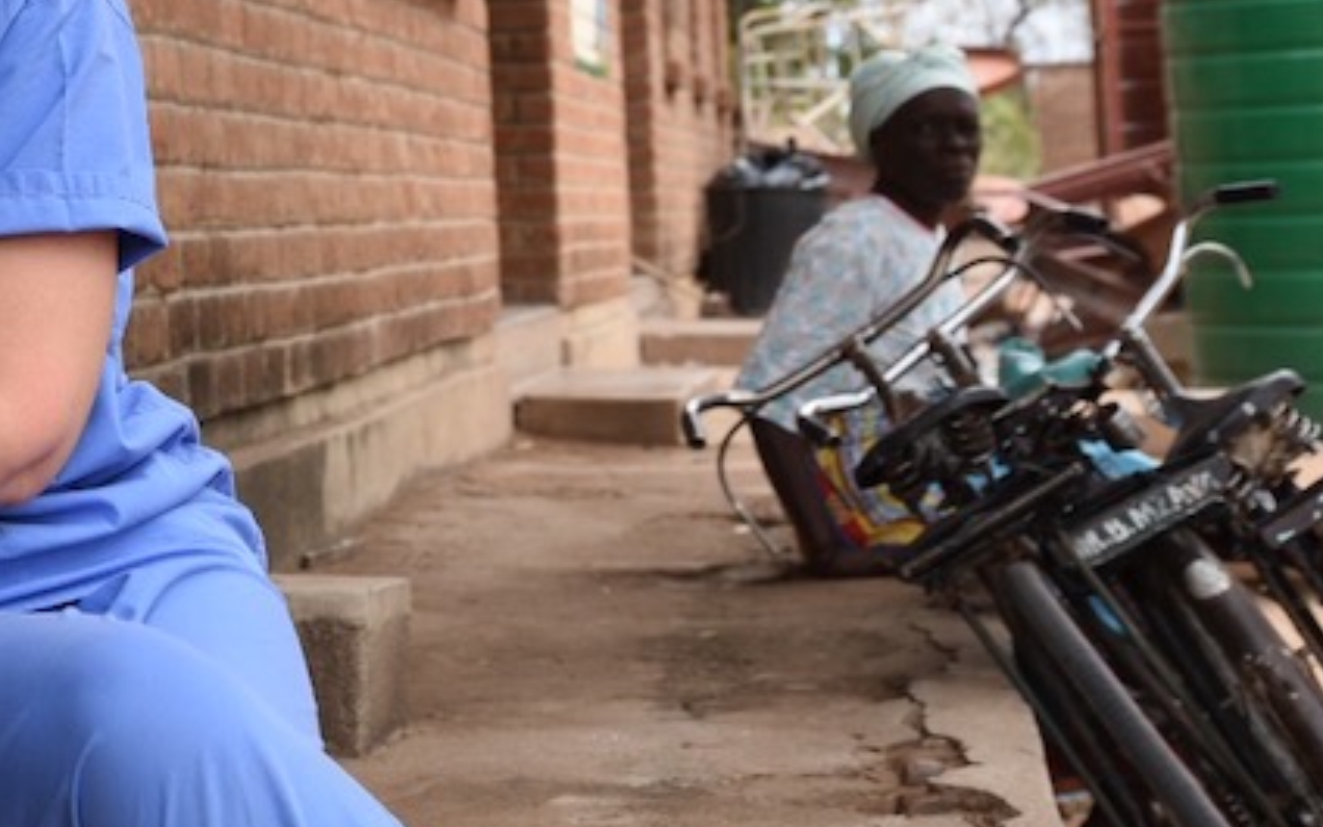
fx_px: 4615
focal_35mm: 128
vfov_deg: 10.2
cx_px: -256
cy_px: -8
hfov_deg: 15.7
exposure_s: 1/200
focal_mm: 52
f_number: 7.1
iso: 160
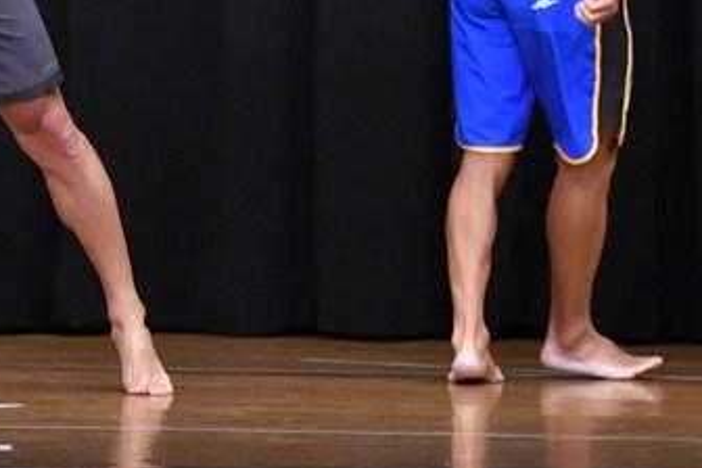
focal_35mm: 554
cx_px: -26
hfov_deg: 3.7
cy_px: -31
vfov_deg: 2.5
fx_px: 10802
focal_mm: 160
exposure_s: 1/400
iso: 8000
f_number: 5.6
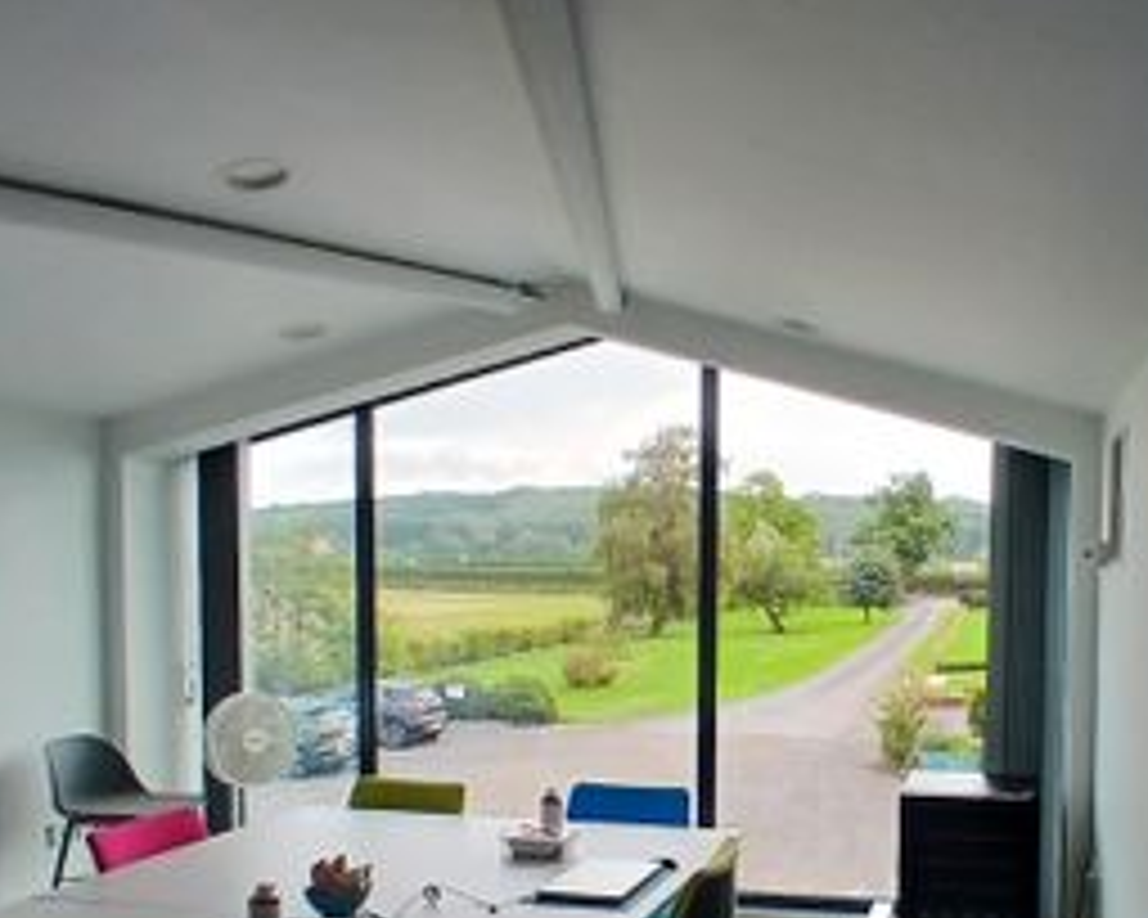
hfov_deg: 63.3
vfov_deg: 53.2
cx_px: 819
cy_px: 652
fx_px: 883
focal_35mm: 26
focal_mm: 1.4
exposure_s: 1/100
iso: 50
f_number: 2.2
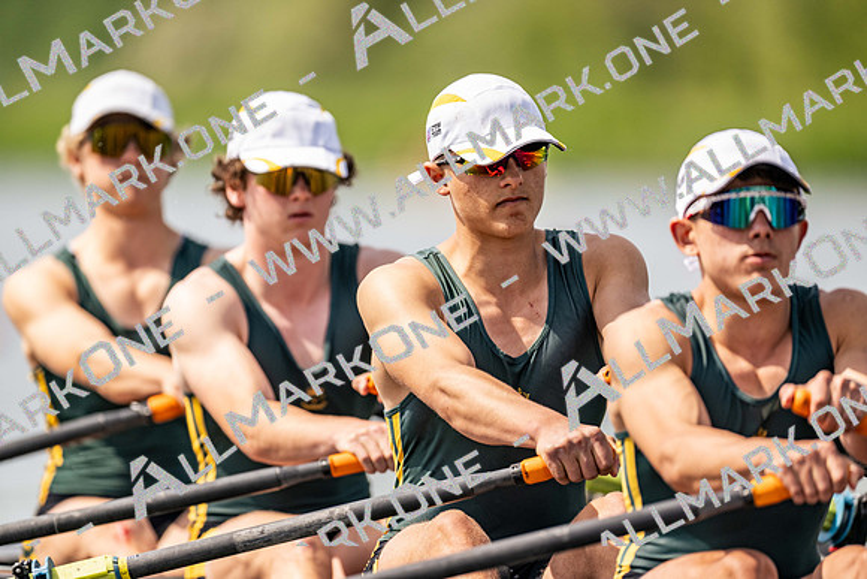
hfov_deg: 3.4
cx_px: 434
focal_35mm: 600
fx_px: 14453
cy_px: 290
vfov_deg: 2.3
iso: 400
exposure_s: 1/2500
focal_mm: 600
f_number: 4
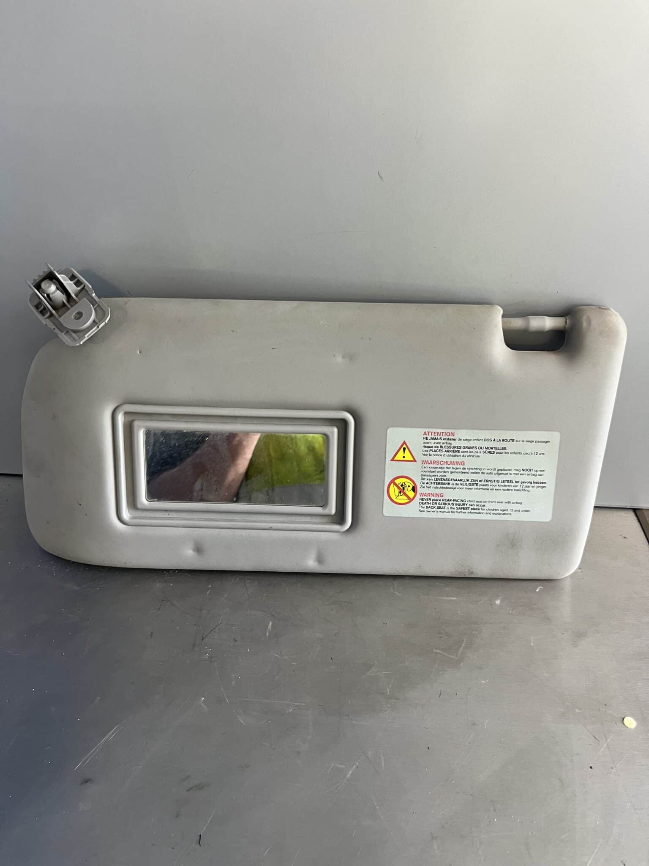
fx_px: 650
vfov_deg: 67.3
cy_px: 433
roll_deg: +2.0
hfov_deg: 53.1
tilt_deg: -35.1
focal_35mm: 26
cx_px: 324
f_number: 1.6
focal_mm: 5.1
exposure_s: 1/97
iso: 125
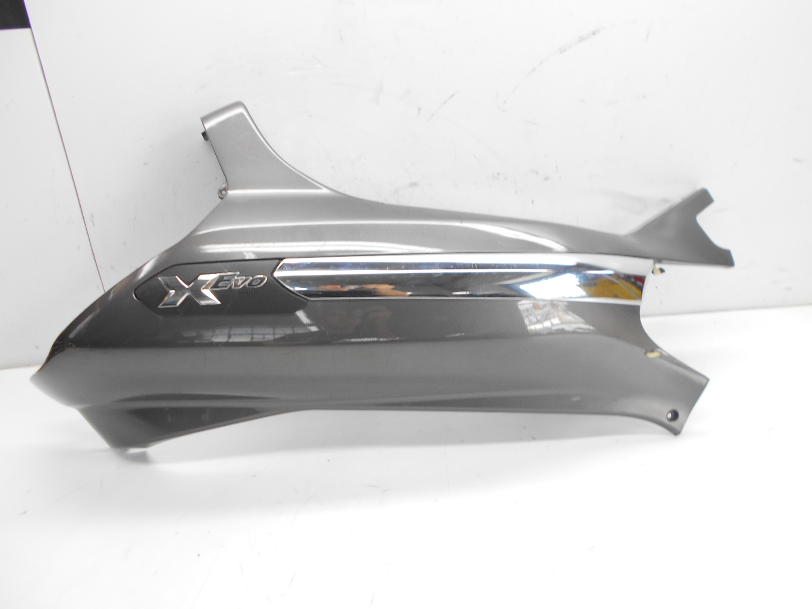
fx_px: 610
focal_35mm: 26
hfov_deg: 67.3
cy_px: 304
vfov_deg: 53.1
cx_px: 406
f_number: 3.2
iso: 80
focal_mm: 4.6
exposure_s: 1/40
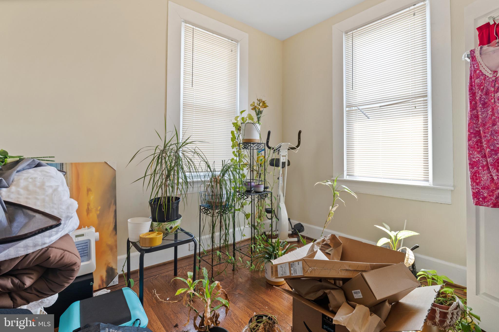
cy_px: 166
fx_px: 222
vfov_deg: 73.7
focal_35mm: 16
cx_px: 250
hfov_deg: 96.8
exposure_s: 1/15
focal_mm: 16
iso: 1000
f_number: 6.3
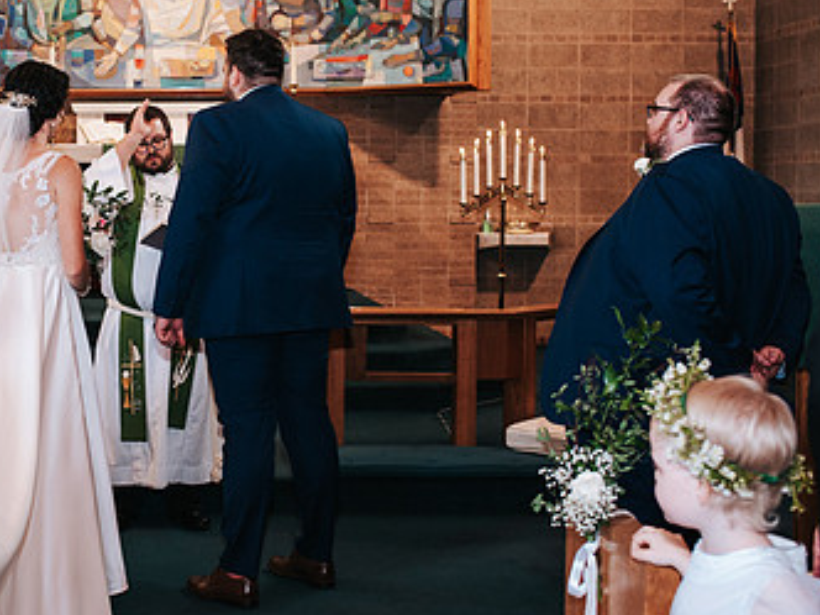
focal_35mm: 60
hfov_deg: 31.3
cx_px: 150
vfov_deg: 24.4
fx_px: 1421
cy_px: 263
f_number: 3.2
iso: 1000
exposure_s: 1/125
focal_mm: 35
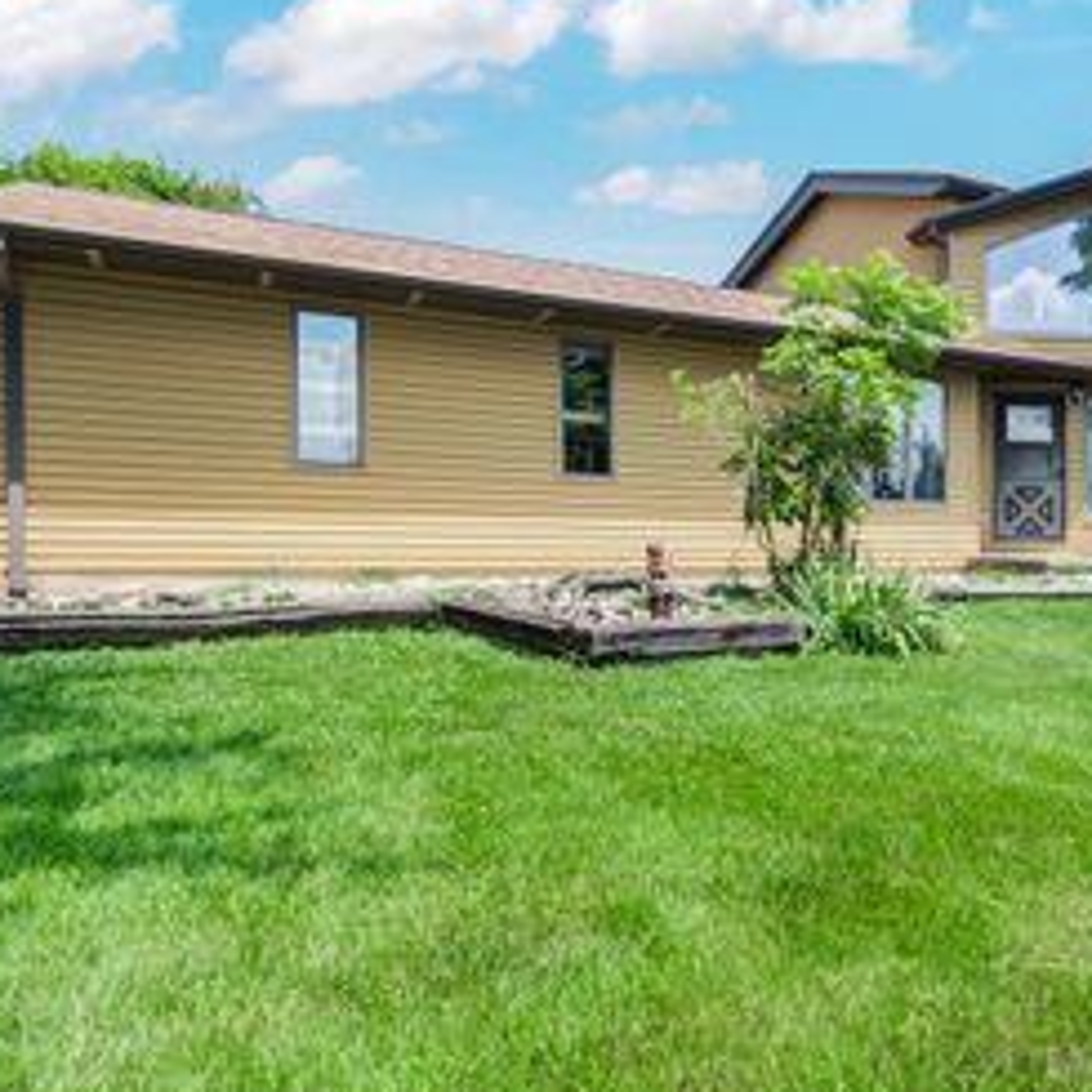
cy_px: 546
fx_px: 928
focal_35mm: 26
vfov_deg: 60.9
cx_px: 807
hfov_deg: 58.1
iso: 400
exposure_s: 1/1250
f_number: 8
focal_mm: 10
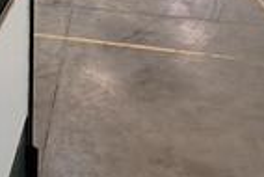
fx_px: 448
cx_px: 11
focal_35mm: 61
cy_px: -175
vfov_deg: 16.8
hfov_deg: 30.9
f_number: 2.2
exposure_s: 1/30
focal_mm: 1.74
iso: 160
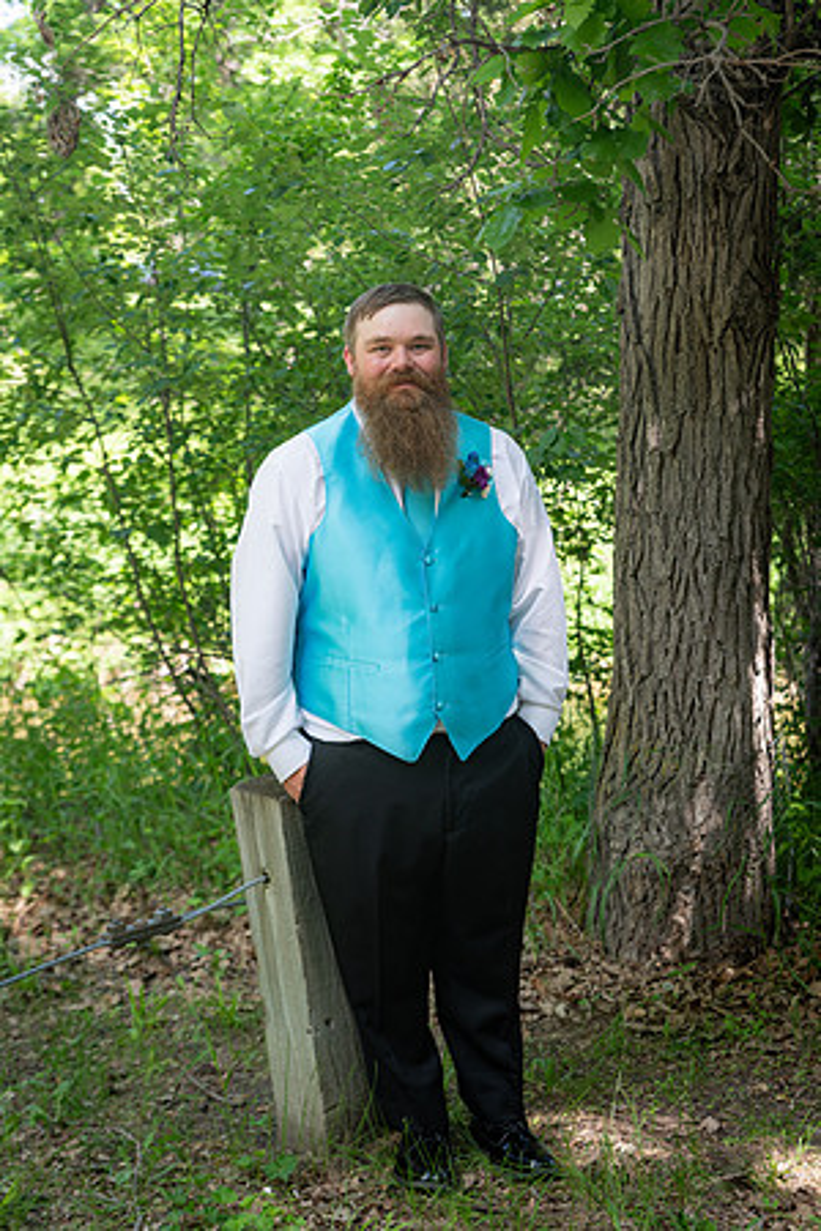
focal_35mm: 58
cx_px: 410
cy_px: 616
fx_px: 1984
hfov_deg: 23.4
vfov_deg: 34.5
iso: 200
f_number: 4
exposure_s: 1/160
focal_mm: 58
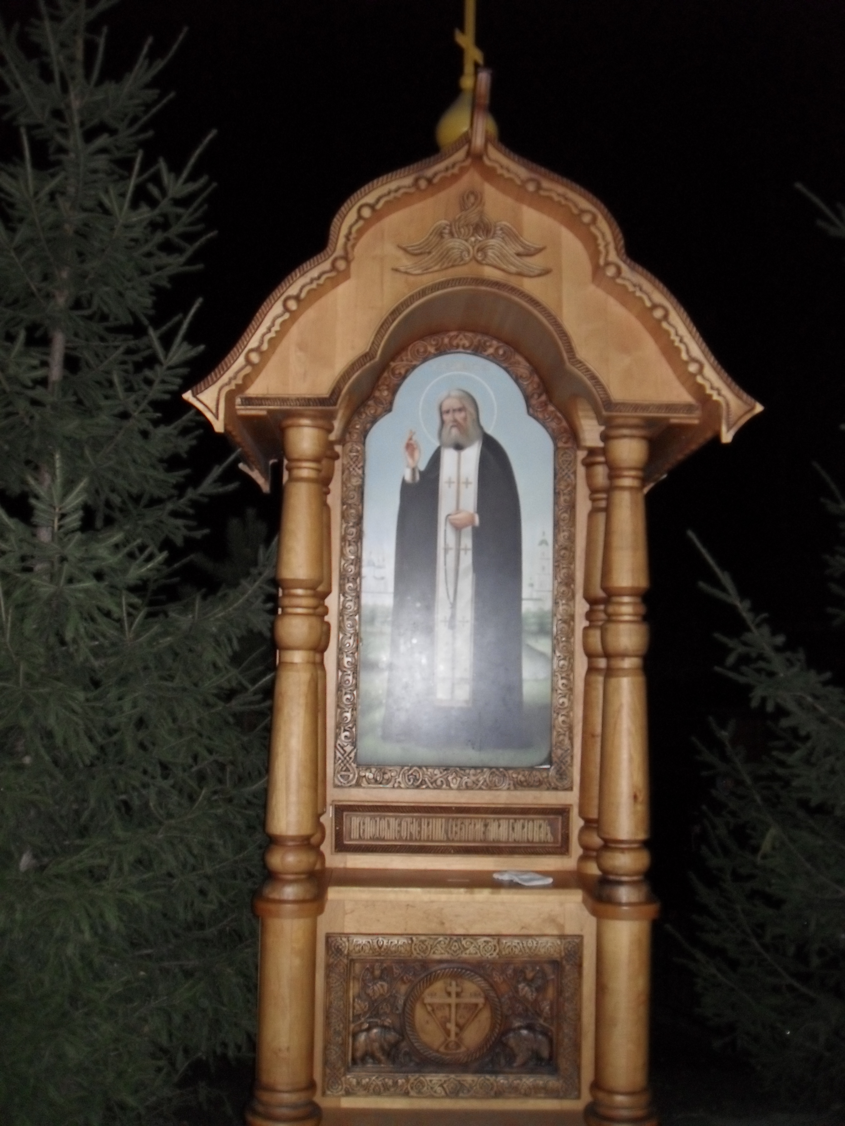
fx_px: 1139
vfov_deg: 52.6
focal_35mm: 35
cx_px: 422
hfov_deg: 40.7
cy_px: 563
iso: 320
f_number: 2.8
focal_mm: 6.2
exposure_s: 1/45
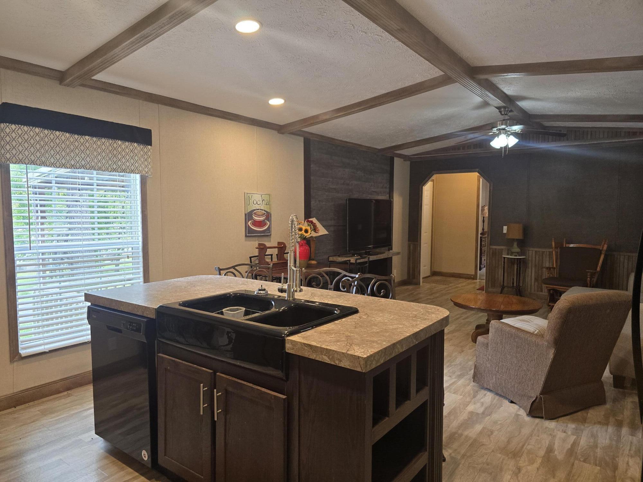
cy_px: 241
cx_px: 322
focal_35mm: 23
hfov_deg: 73.9
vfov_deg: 58.9
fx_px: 427
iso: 200
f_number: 1.7
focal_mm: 6.3
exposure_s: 1/120
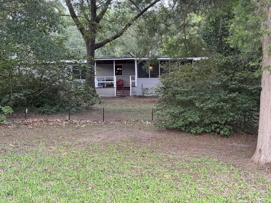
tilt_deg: +2.0
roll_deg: +1.5
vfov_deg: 30.3
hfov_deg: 39.7
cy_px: 102
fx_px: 376
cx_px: 136
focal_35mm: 48
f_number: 1.78
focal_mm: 6.76
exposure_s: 1/129
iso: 50
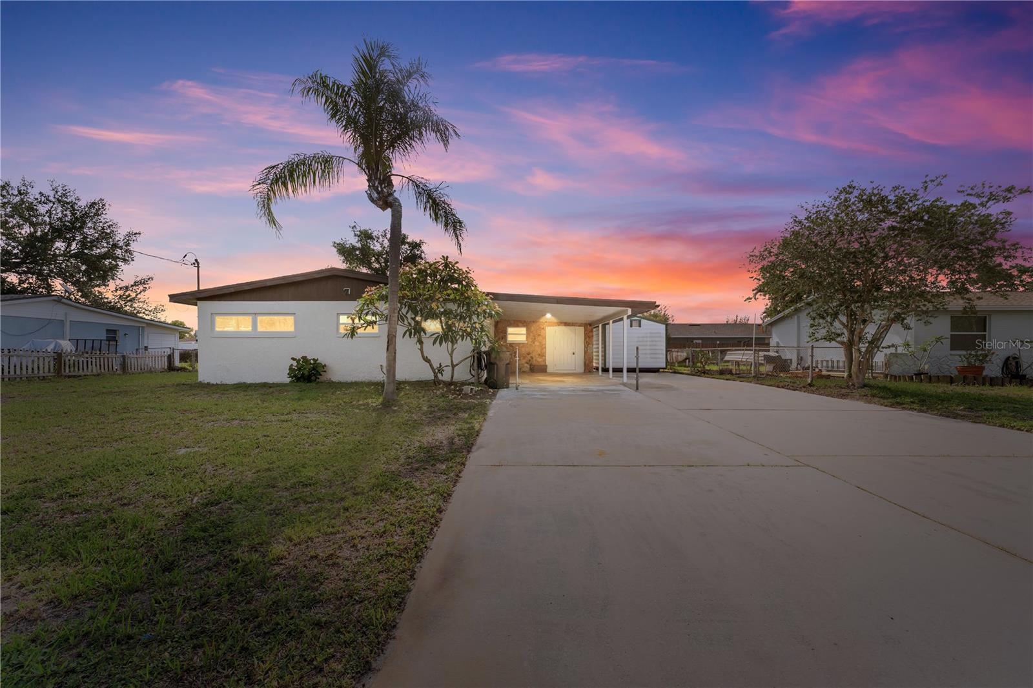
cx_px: 516
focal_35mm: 14
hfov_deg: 104.3
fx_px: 402
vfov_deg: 81.2
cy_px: 344
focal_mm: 14
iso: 100
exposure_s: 1/125
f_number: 10
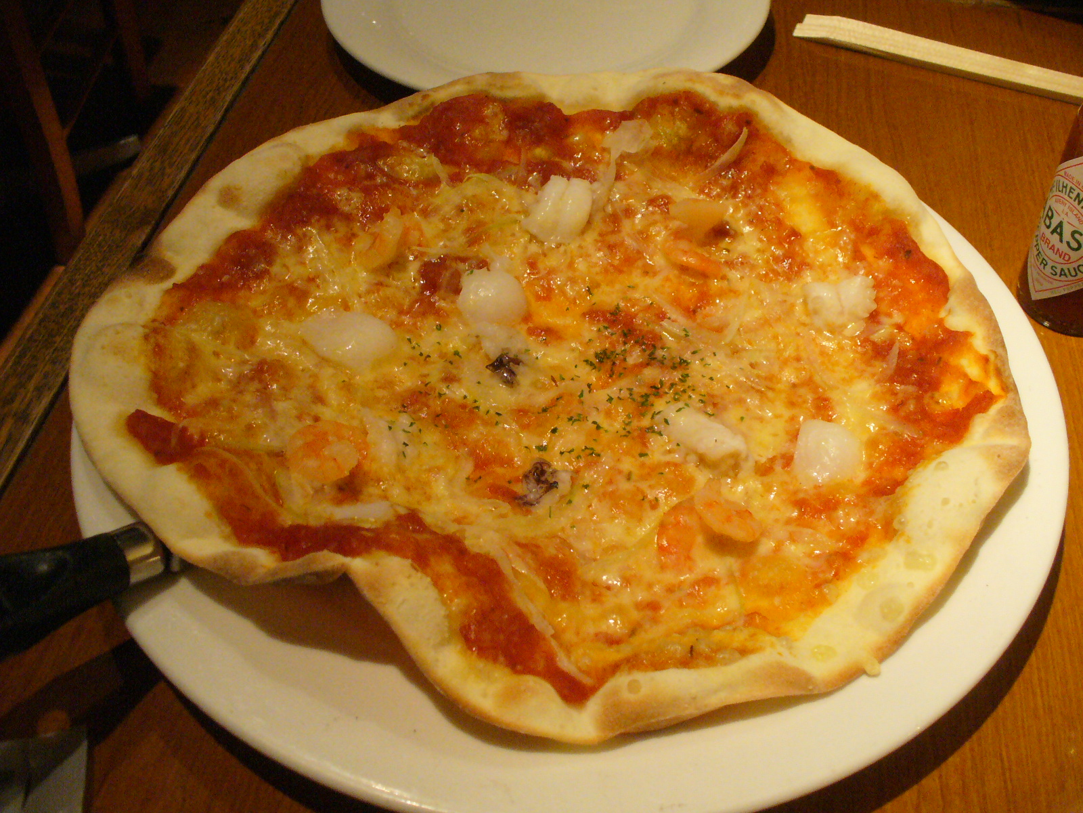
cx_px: 542
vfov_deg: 38.7
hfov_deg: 50.1
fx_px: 1158
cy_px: 406
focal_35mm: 37
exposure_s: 1/60
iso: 400
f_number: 2.8
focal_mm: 6.1
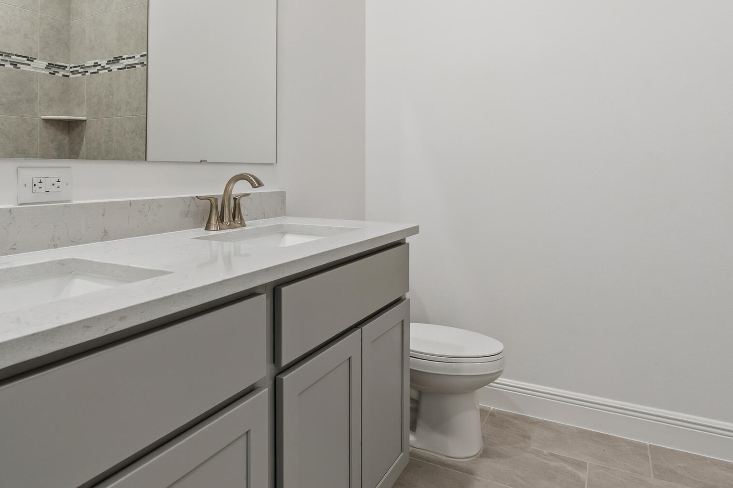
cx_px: 333
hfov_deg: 75.9
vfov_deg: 54.4
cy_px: 177
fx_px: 468
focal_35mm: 23
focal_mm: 14
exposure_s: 1/3
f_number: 9
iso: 250
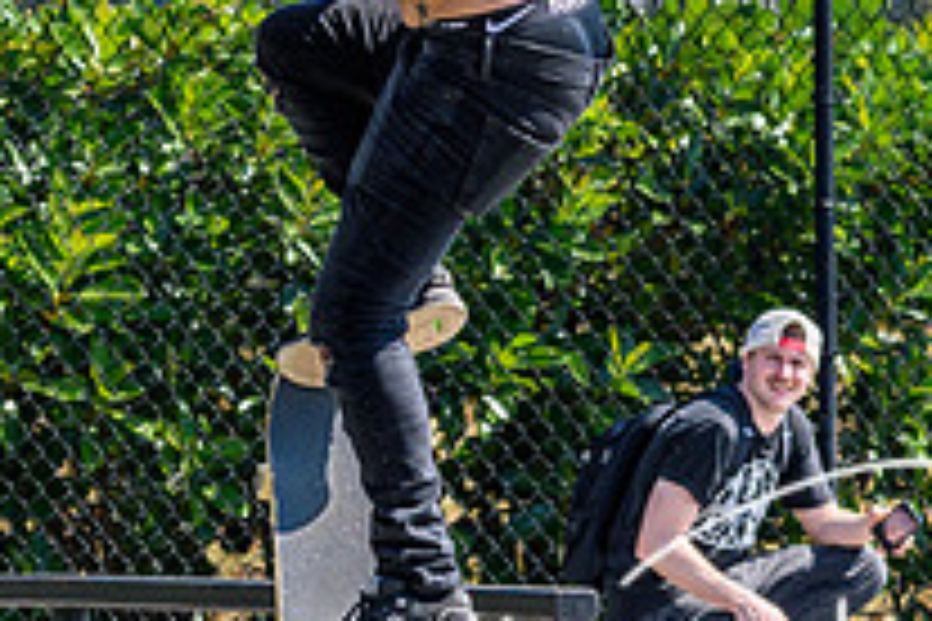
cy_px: 286
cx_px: 383
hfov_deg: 3.8
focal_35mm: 547
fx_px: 14160
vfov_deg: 2.5
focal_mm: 130
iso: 200
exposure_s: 1/800
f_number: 7.1
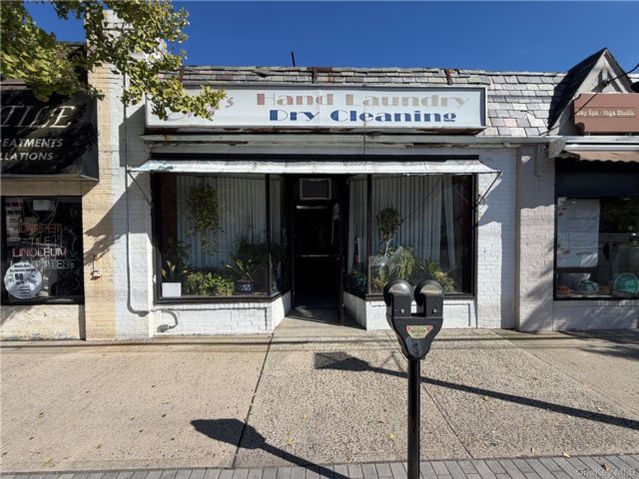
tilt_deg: -0.9
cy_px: 240
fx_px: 258
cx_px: 320
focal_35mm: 14
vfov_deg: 85.7
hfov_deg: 102.1
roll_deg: +0.1
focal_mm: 2.22
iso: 20
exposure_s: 1/942
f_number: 2.2
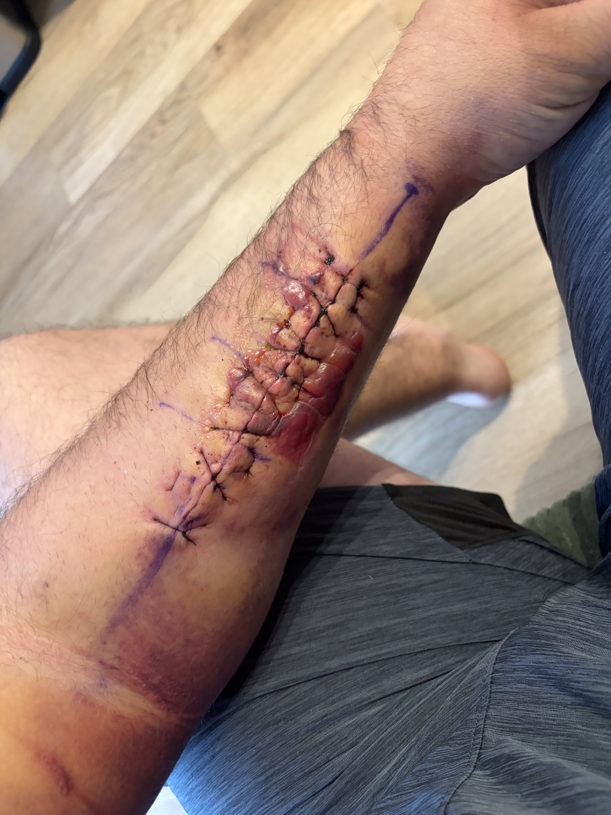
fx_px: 612
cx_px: 306
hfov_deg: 53.1
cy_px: 408
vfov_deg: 67.3
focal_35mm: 26
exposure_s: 1/40
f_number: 1.6
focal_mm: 5.96
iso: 400
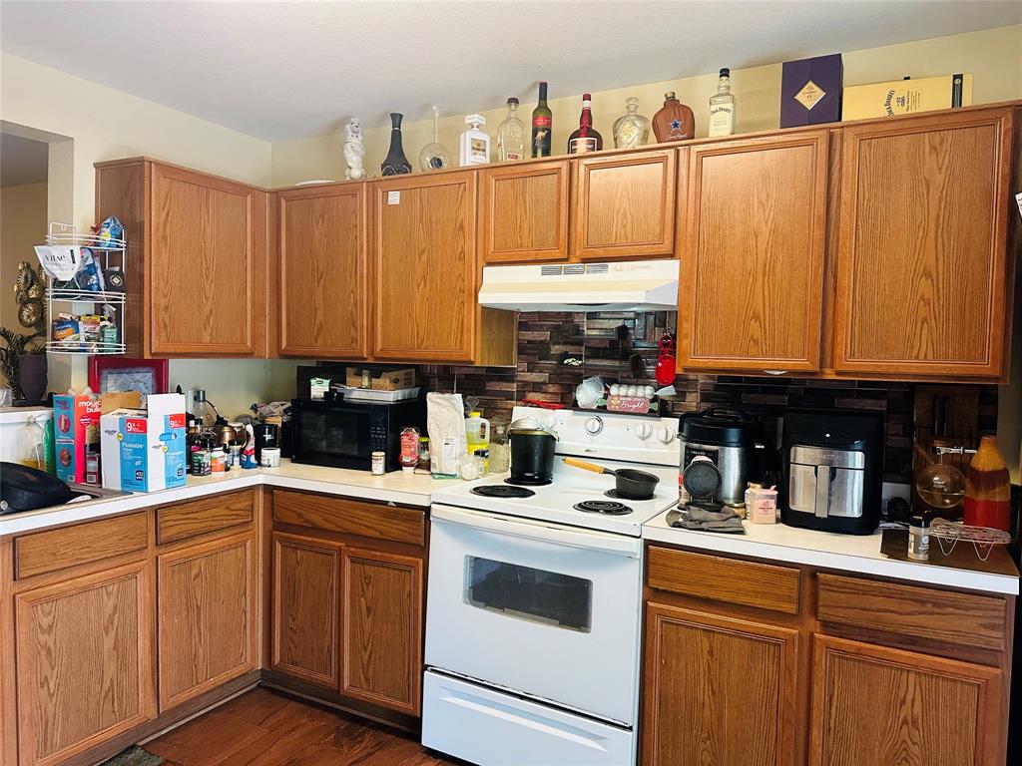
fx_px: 709
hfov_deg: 71.6
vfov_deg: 56.8
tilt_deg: -2.6
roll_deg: -1.5
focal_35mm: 24
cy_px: 383
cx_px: 511
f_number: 1.78
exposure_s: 1/60
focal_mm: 6.86
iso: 400
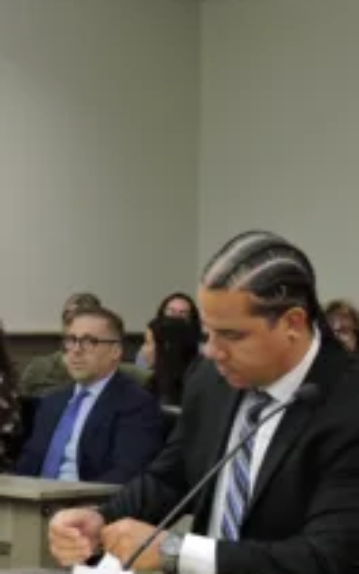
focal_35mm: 151
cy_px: 345
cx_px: 500
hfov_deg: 8.5
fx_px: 2362
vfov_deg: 13.8
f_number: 3.9
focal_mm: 13.4
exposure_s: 1/50
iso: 400
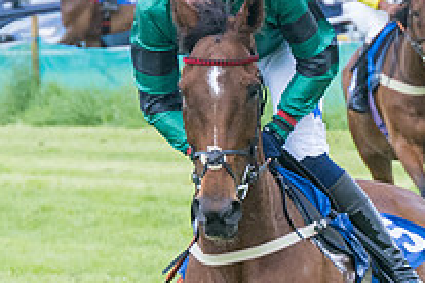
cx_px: 124
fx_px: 8676
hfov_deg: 2.8
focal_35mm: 735
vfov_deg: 1.9
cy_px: 402
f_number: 5
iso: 400
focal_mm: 98
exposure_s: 1/1000
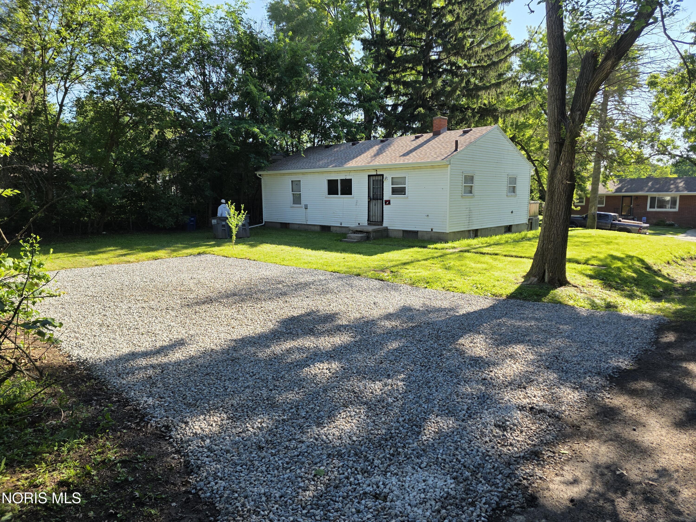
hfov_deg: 73.9
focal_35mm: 23
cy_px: 261
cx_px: 348
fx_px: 462
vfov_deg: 58.9
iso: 80
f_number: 1.7
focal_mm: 6.3
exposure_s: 1/1542
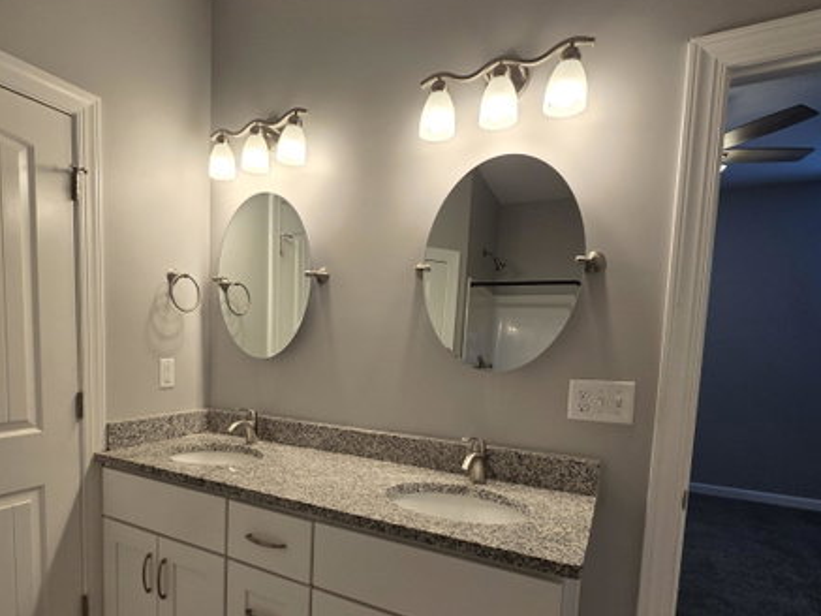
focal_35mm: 19
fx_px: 451
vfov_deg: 67.8
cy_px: 377
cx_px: 341
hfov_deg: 83.9
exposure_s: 1/120
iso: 100
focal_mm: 2.2
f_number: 2.2
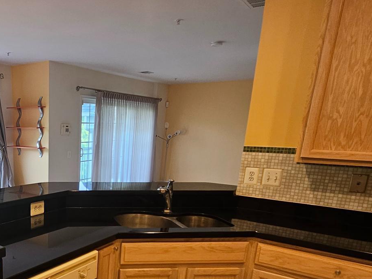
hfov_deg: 55.6
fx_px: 312
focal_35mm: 29
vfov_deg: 46.0
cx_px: 56
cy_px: 220
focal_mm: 2.2
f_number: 2.2
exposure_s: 1/60
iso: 125
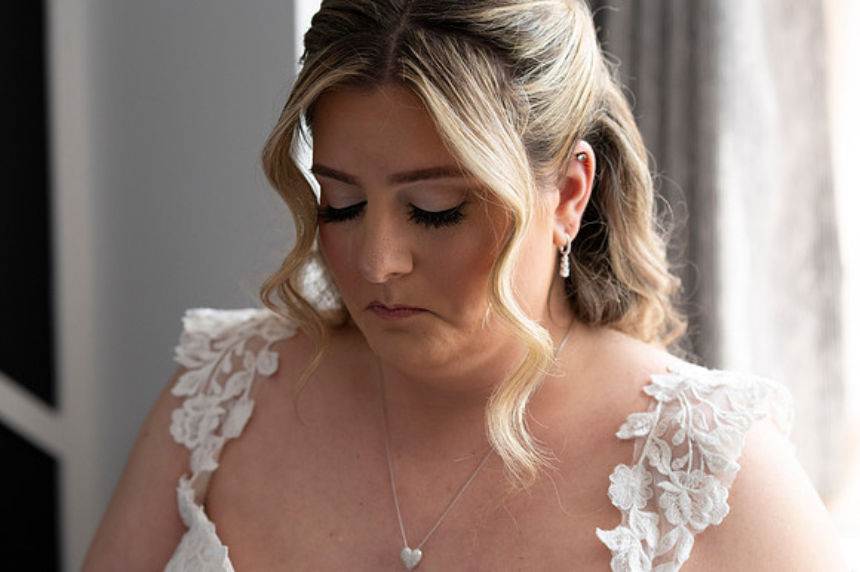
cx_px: 430
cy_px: 286
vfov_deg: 16.1
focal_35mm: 85
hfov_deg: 23.9
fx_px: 2029
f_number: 4
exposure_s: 1/640
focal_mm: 85
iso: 1600
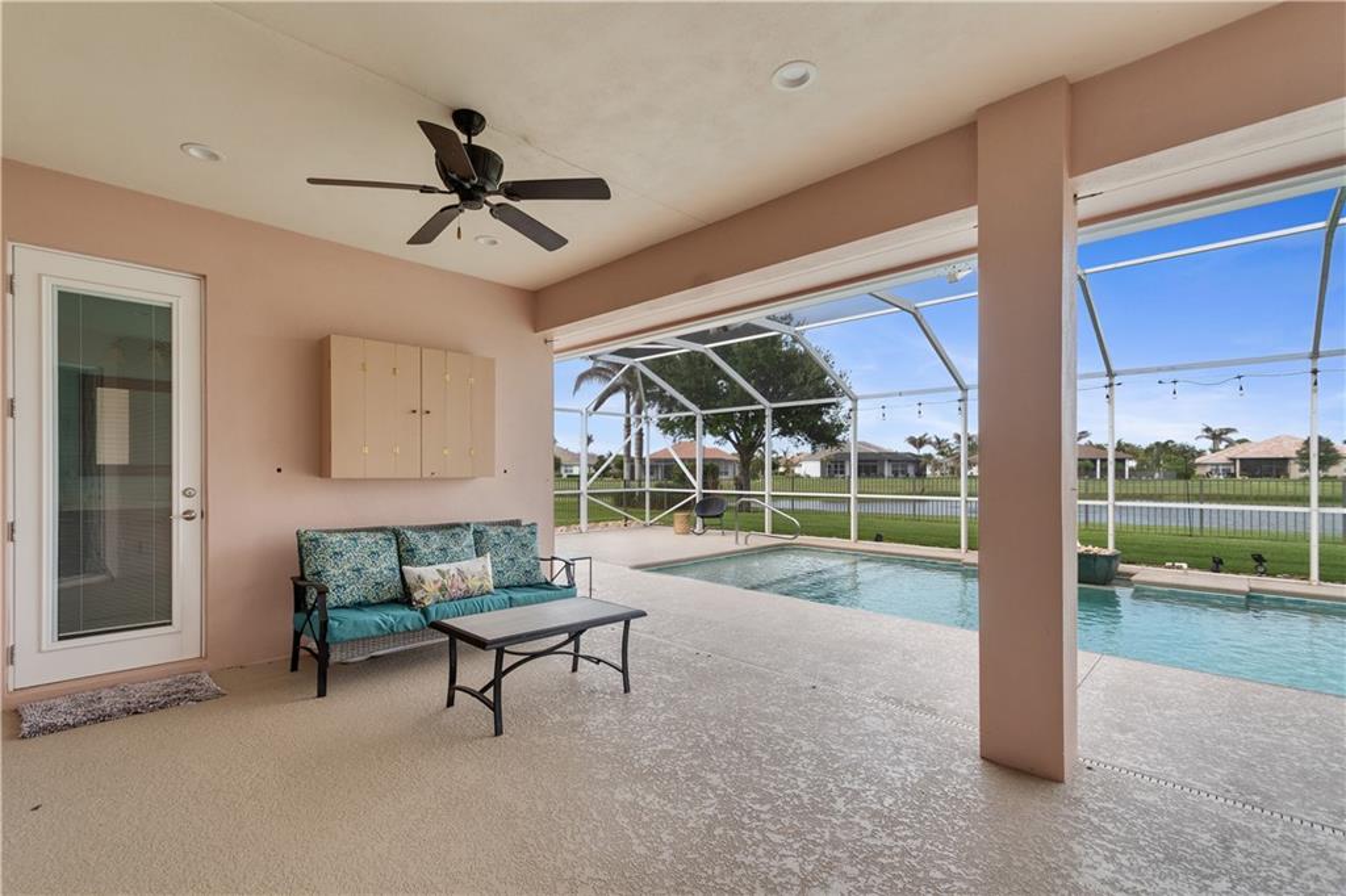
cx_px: 673
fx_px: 561
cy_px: 448
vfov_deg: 77.3
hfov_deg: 100.4
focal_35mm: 15
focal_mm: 10
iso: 320
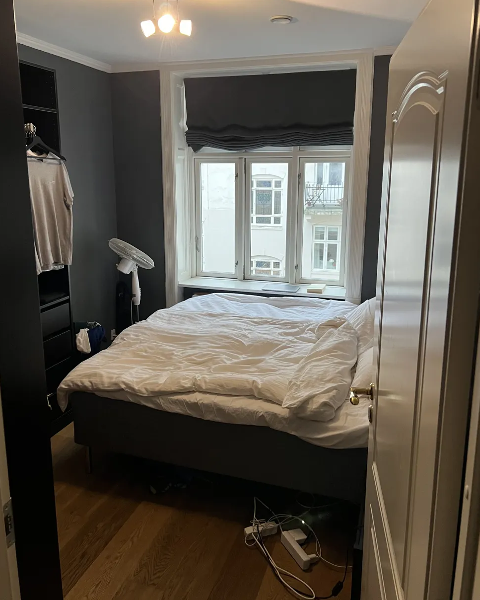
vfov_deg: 62.1
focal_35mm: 28
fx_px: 497
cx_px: 239
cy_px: 271
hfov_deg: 51.5
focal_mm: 5.7
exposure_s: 1/60
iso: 320
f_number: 1.5
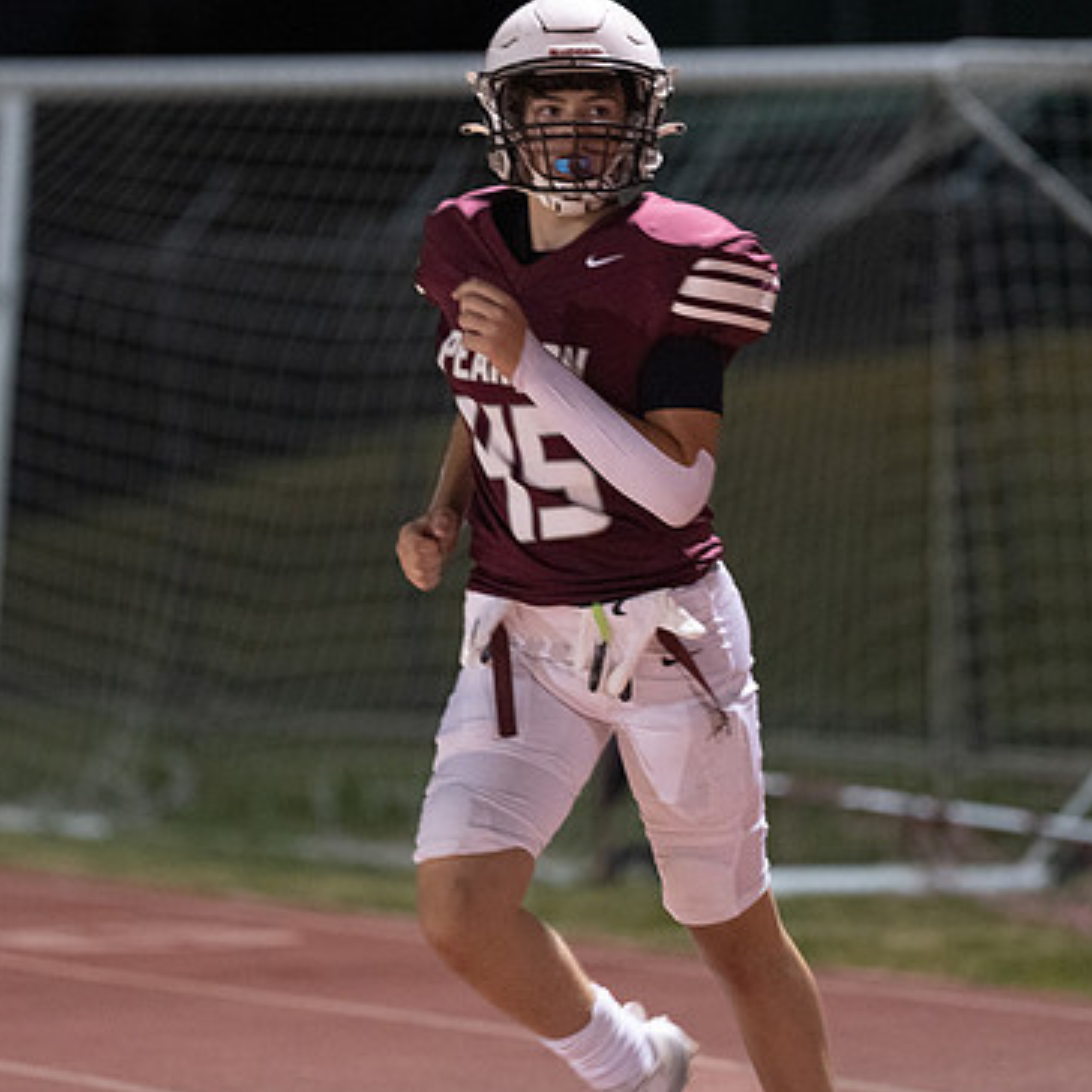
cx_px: 552
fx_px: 11992
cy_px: 448
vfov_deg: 5.2
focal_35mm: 336
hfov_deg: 5.2
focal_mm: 200
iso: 4000
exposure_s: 1/320
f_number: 3.2
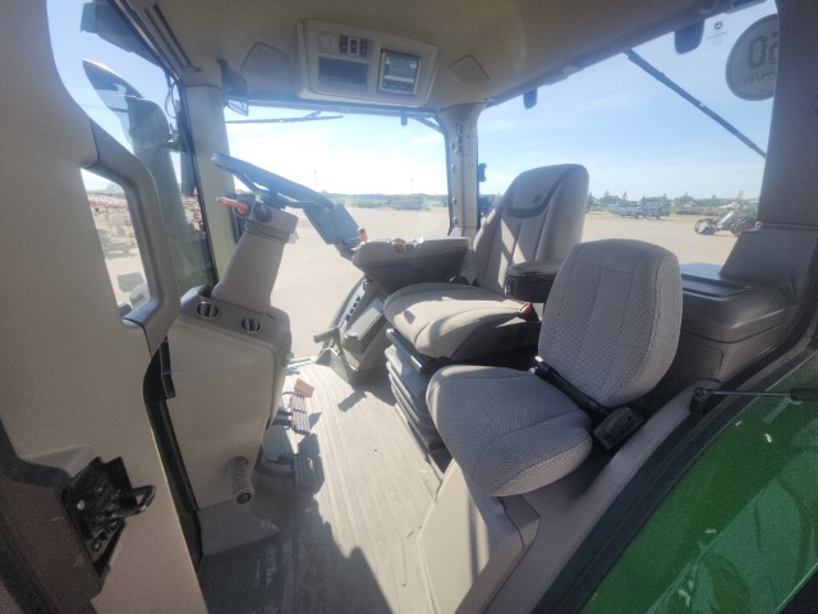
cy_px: 307
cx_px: 409
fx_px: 307
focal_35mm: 13
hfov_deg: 106.2
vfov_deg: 89.9
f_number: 2.2
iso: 40
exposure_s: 1/648
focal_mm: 1.74
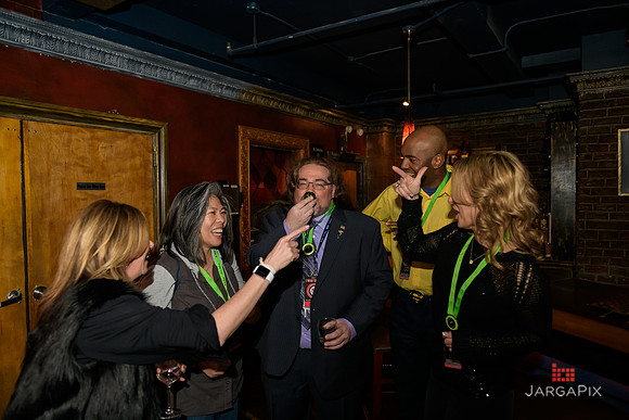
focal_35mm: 24
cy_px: 210
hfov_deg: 73.7
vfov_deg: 53.2
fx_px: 419
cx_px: 314
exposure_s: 1/125
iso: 1600
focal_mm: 24
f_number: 3.2
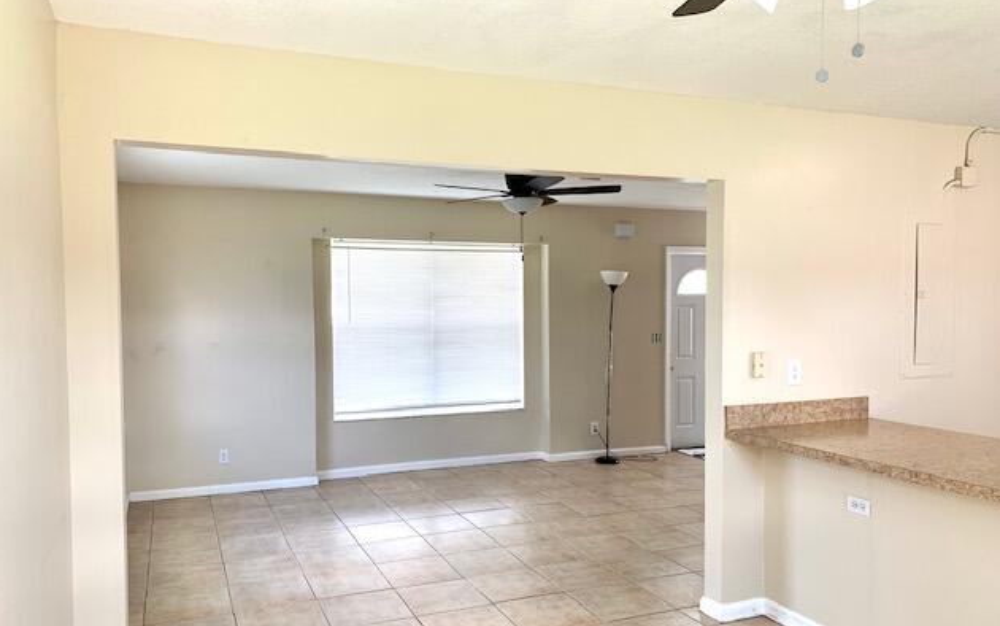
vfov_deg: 44.5
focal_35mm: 28
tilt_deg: -2.0
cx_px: 498
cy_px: 346
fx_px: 763
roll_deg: +0.4
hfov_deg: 66.5
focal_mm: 4.25
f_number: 1.8
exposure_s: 1/121
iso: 64
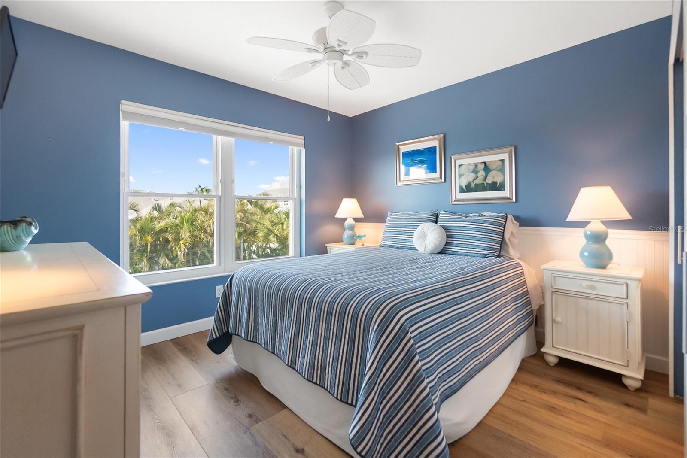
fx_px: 286
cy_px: 229
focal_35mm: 15
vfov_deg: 77.3
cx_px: 344
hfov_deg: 100.4
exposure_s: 1/250
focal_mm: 10
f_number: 4
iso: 1600
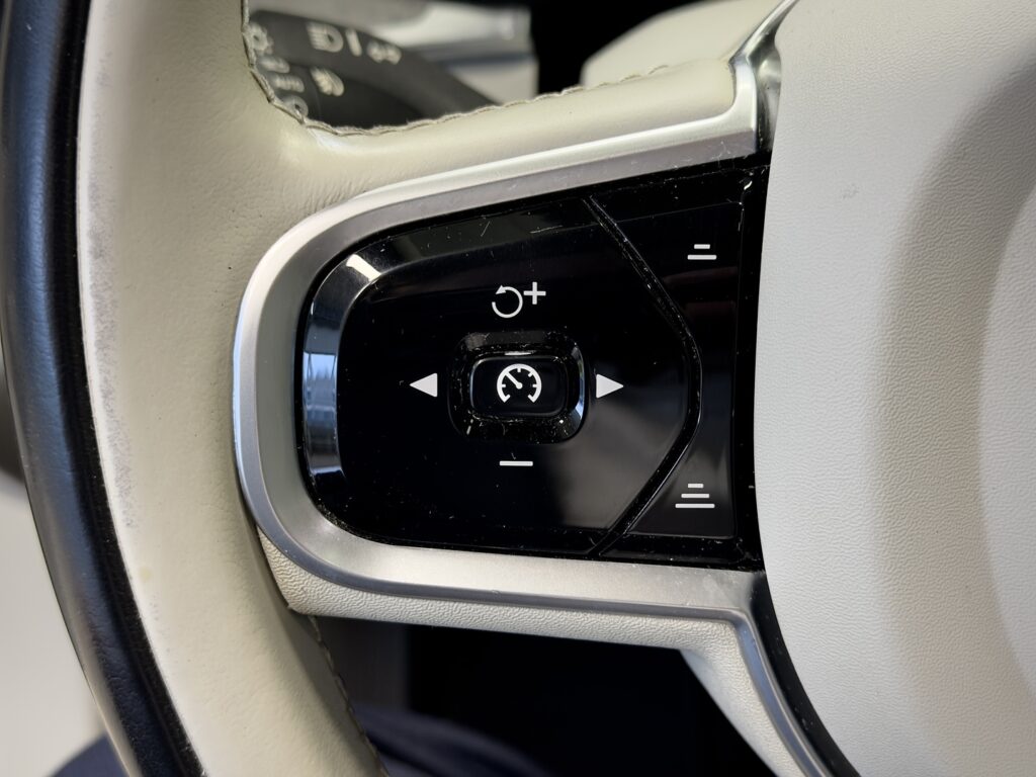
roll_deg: -0.3
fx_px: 1437
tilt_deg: -29.7
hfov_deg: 39.7
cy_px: 388
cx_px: 518
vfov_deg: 30.3
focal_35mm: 48
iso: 160
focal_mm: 6.76
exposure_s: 1/50
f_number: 1.78
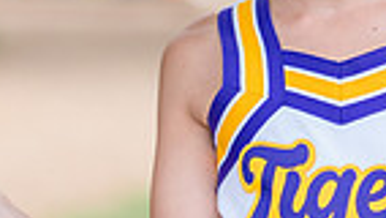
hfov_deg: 9.2
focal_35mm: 234
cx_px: 343
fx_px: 2396
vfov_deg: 5.2
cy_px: 109
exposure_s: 1/400
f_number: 1.2
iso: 200
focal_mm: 50
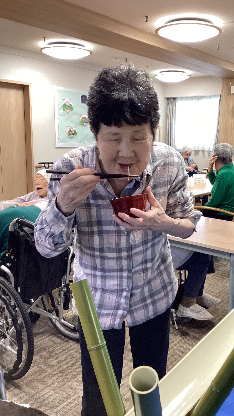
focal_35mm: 34
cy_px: 207
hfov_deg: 34.5
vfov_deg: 58.0
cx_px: 140
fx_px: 375
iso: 125
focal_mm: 3.3
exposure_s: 1/50
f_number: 2.4
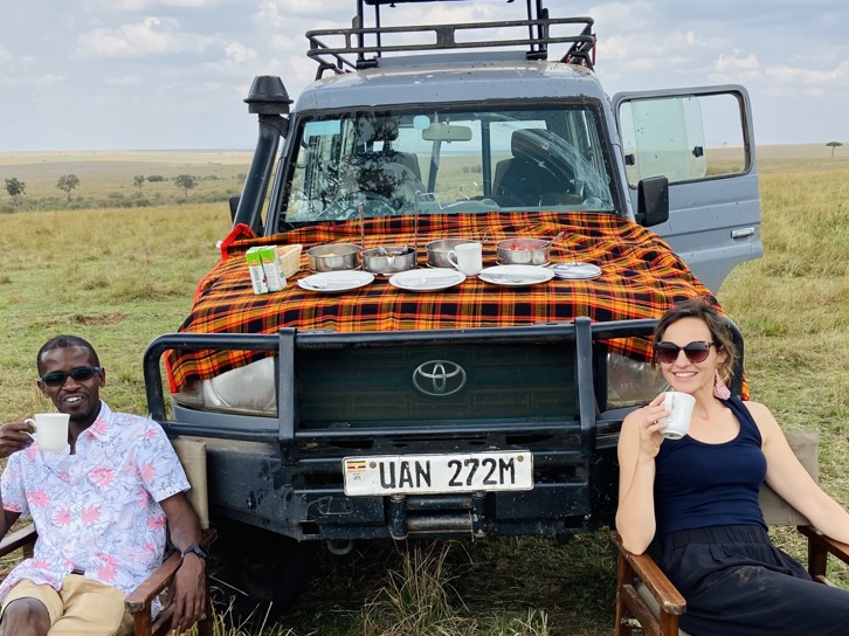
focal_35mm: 43
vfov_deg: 33.3
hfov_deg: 43.9
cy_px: 422
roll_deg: +1.2
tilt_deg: -13.8
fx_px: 1054
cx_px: 440
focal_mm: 4.25
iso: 32
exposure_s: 1/1082
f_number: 1.8
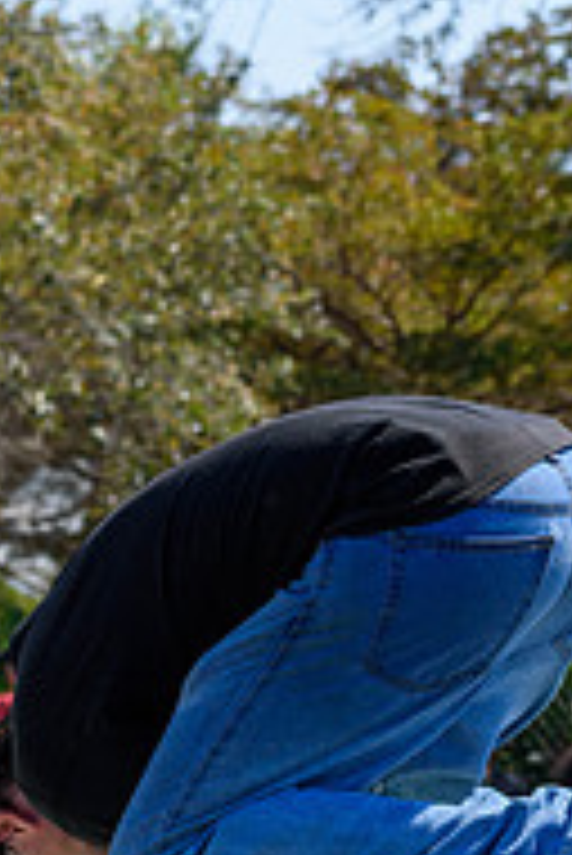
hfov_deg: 5.5
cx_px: 252
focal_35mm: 249
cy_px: 711
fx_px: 5923
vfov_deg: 8.2
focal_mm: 70
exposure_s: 1/800
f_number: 7.1
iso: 200
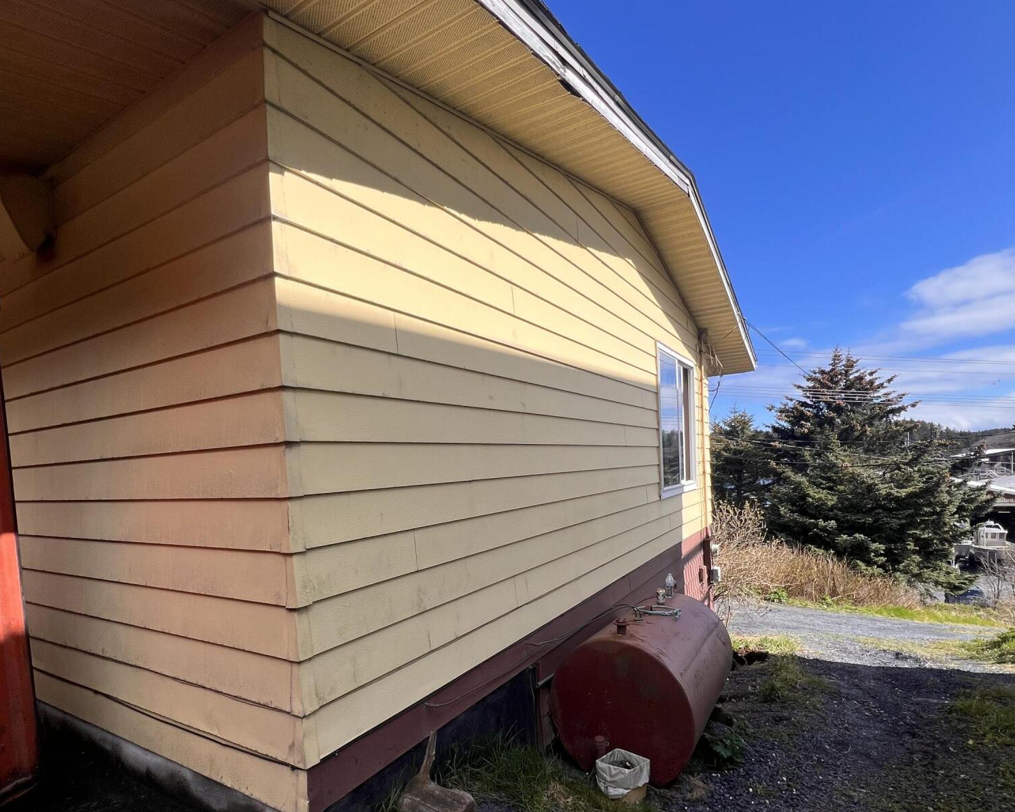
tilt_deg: -1.9
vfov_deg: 76.1
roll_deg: +2.5
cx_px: 507
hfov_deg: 89.6
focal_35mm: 17
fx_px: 511
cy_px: 488
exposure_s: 1/1277
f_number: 1.8
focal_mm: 1.57
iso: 32
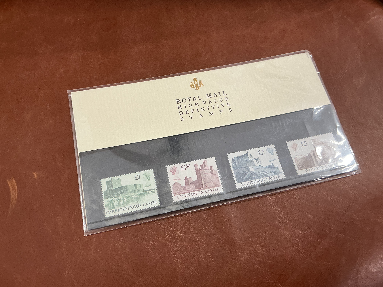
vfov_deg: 48.2
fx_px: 321
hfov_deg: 61.7
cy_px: 144
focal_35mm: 29
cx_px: 192
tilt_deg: -72.6
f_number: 1.8
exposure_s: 1/50
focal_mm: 3
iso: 64
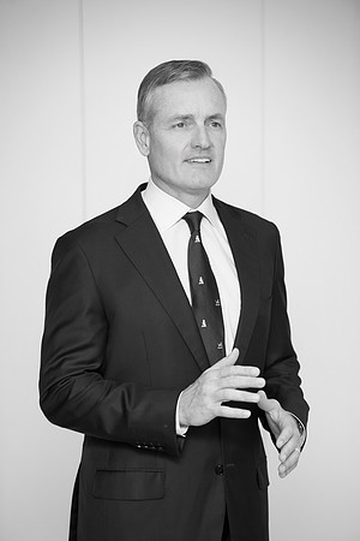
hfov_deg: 10.2
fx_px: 2025
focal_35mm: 135
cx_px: 180
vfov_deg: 15.2
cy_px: 270
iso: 500
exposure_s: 1/160
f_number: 3.5
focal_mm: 135
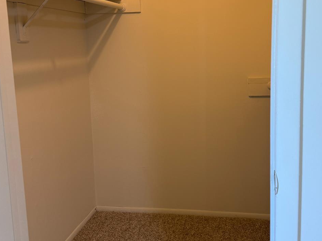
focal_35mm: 38
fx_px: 353
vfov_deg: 37.5
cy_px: 94
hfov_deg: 48.8
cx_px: 187
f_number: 1.78
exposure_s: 1/60
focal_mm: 6.76
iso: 160
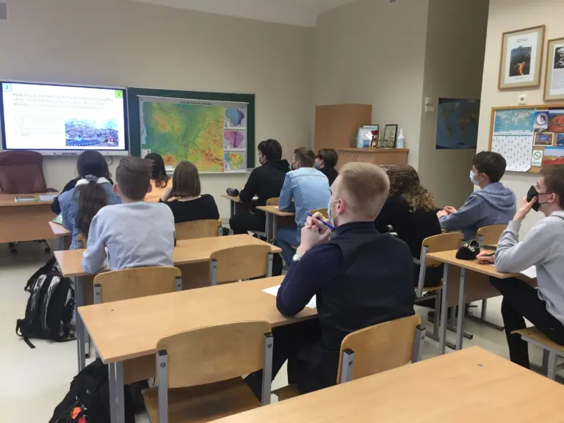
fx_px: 472
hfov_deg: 61.7
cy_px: 212
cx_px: 282
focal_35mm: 29
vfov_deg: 48.2
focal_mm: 4.15
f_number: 2.2
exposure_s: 1/33
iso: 100
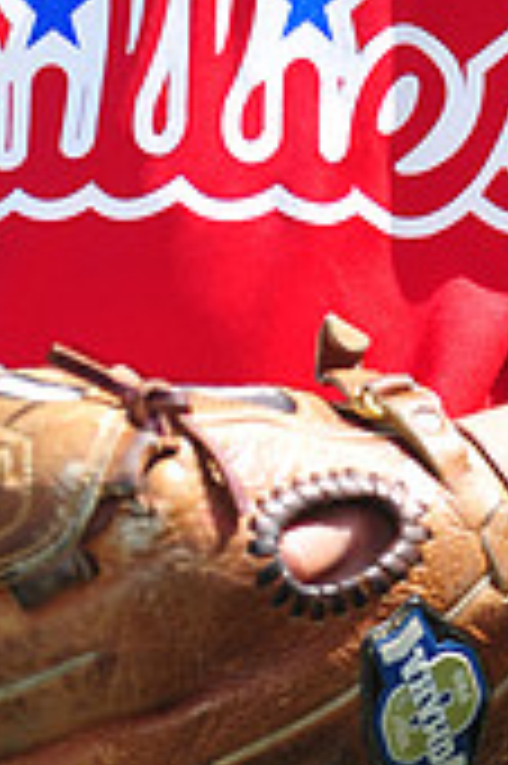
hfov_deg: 2.0
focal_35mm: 683
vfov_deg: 3.0
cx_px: 139
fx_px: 14485
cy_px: -454
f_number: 4.5
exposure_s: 1/640
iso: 200
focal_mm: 200
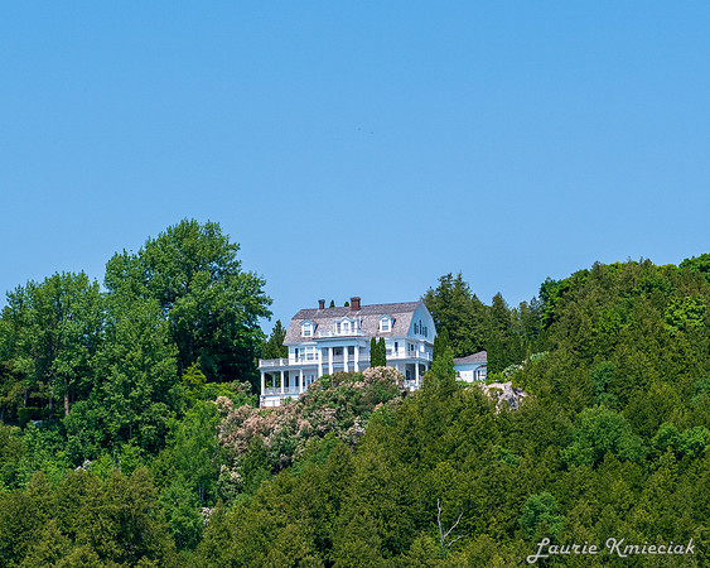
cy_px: 348
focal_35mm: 145
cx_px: 395
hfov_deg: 13.3
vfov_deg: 10.6
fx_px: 3045
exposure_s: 1/3200
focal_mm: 70
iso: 450
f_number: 5.6
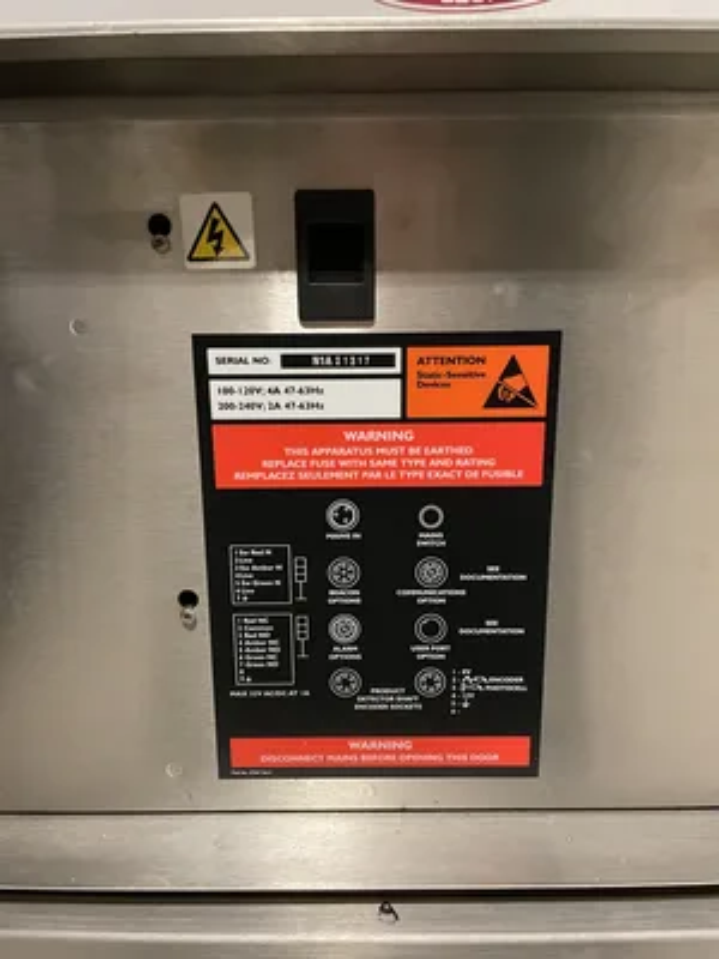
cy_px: 480
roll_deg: +0.8
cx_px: 360
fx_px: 720
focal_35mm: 26
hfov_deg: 53.1
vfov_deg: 67.3
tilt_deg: -13.5
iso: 500
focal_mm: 4.2
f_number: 1.6
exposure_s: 1/30
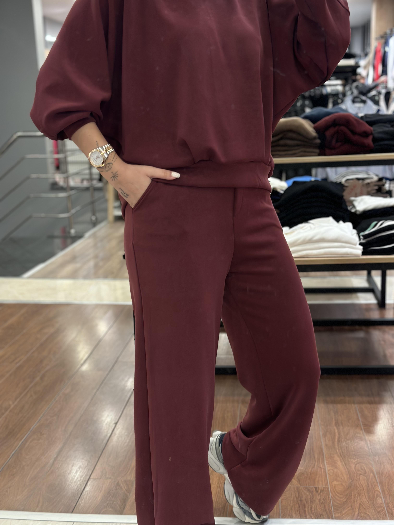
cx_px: 197
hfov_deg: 30.3
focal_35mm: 48
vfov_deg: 39.7
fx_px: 728
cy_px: 262
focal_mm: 6.86
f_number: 1.78
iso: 200
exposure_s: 1/50
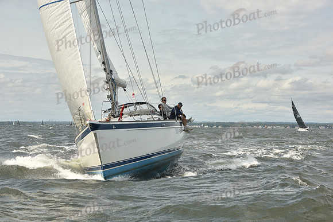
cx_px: 166
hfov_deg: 23.9
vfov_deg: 16.1
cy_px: 111
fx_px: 786
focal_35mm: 85
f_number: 9
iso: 250
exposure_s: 1/800
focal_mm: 85
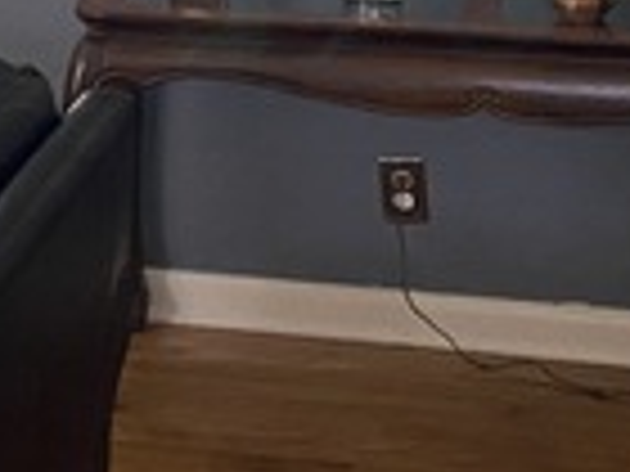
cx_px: -22
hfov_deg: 16.2
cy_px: -243
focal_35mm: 119
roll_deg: +1.6
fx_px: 2166
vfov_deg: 11.9
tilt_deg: -7.1
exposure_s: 1/60
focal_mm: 4.25
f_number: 1.8
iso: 500
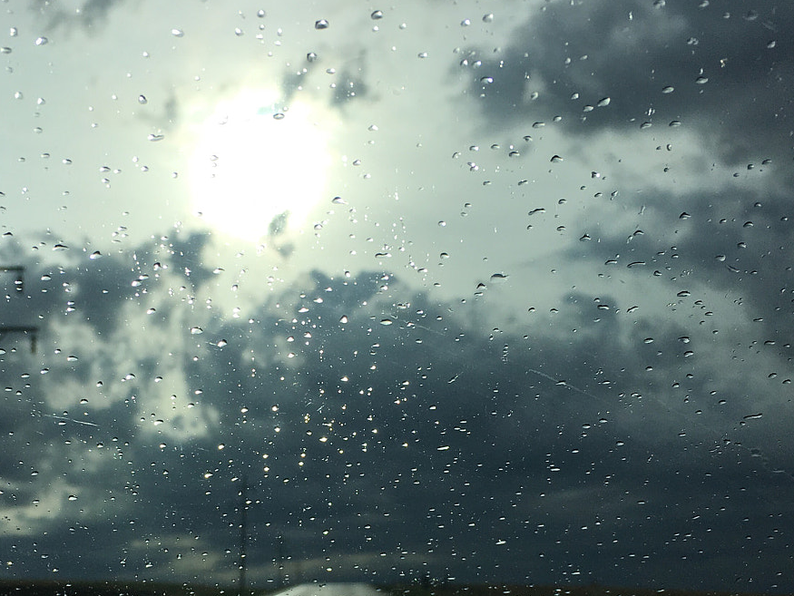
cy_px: 424
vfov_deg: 27.3
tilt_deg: +3.8
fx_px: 1216
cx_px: 299
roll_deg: +1.1
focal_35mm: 53
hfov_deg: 36.0
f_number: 2.2
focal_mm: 4.15
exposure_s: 1/6410
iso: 25
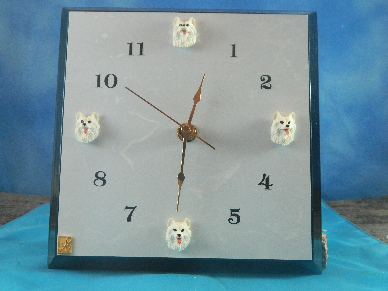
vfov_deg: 35.1
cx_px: 194
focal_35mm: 41
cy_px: 146
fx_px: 460
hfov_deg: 45.8
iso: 400
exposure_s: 1/50
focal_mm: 7.3
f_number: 3.5
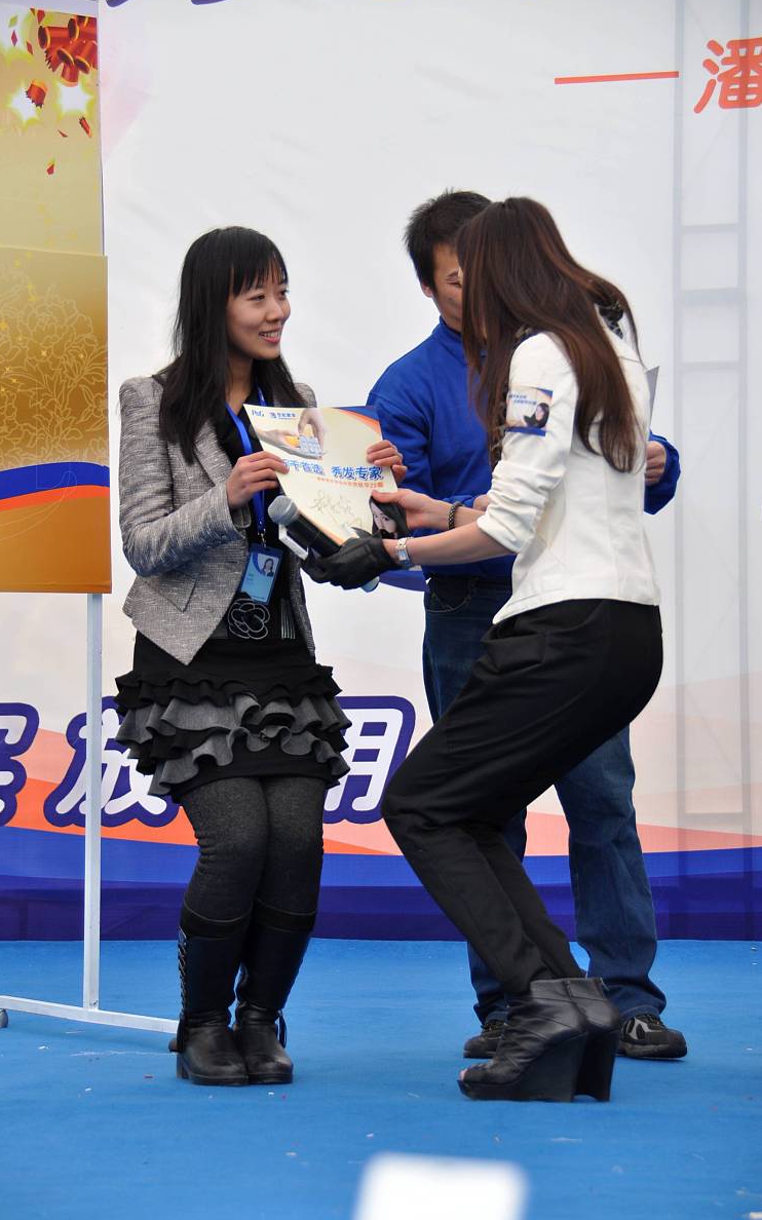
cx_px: 355
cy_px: 605
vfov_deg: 19.3
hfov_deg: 12.1
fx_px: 3590
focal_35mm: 108
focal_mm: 70
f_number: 5.3
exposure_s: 1/100
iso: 250
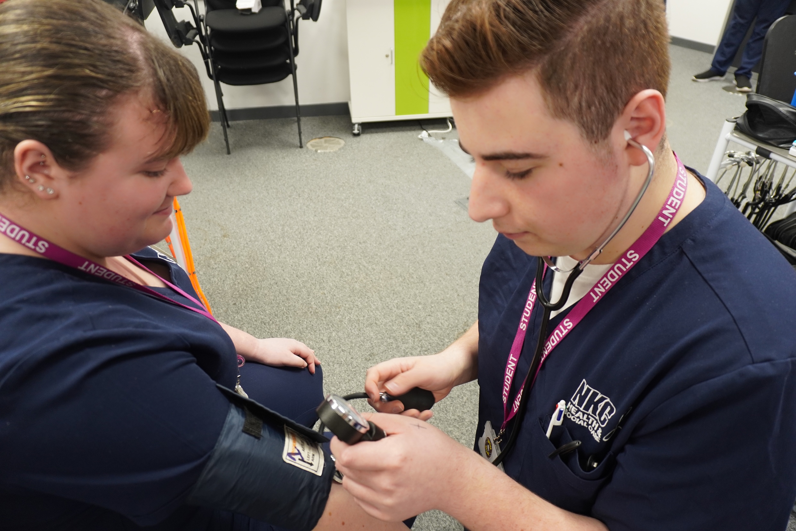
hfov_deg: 73.7
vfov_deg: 53.1
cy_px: 266
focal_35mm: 24
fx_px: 531
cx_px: 398
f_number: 3.5
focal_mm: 16
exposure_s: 1/30
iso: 400
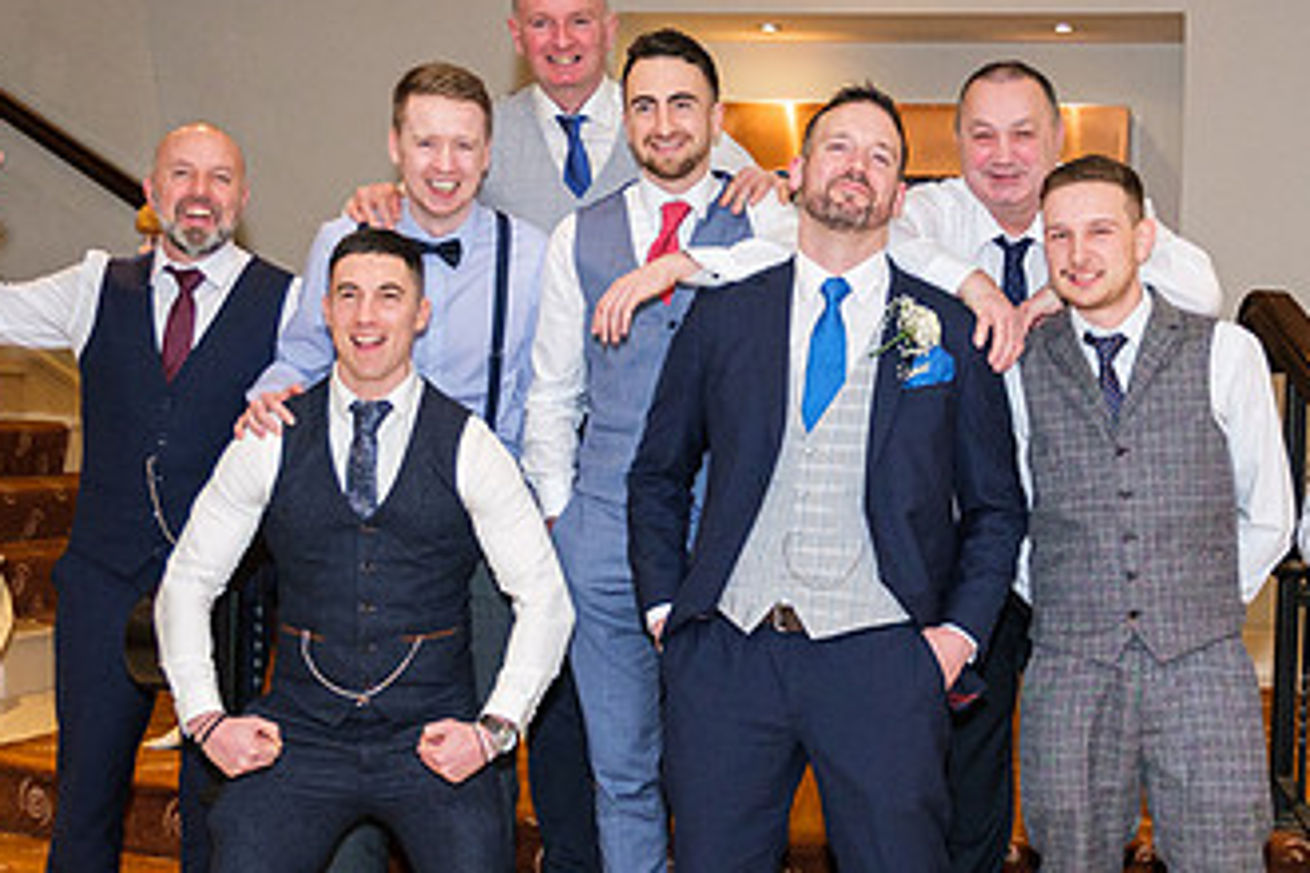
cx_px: 863
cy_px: 492
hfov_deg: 30.3
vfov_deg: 20.6
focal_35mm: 66
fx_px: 2401
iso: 1250
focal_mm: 20
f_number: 2.8
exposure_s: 1/160
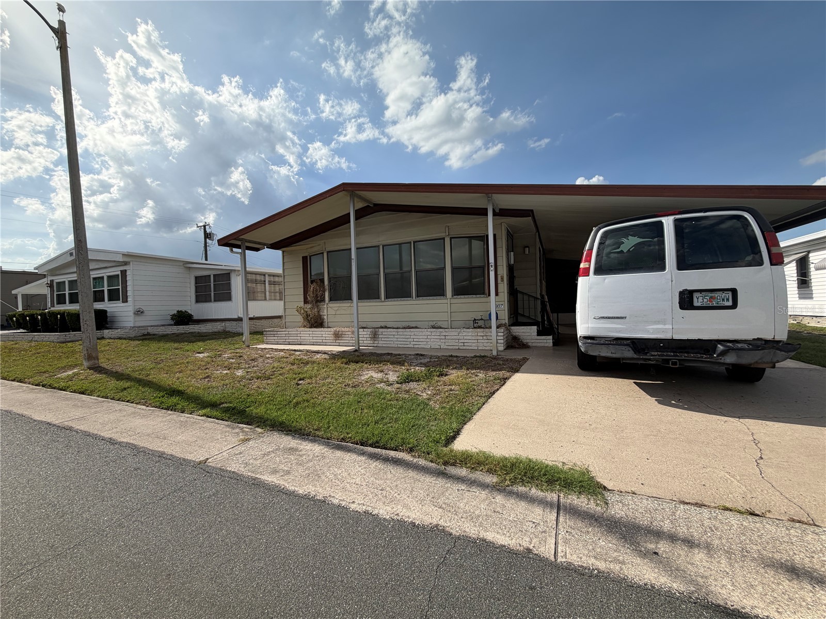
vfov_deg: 85.7
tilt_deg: +0.2
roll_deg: +2.5
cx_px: 413
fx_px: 334
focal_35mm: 14
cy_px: 310
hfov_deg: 102.1
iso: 20
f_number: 2.2
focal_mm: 2.22
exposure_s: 1/1167
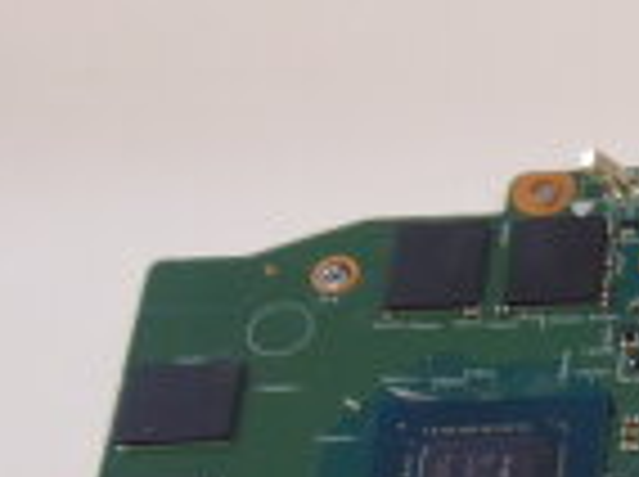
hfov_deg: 15.6
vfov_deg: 12.8
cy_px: 828
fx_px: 1953
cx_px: 1184
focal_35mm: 106
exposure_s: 1/60
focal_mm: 4.3
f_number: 3.3
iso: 320
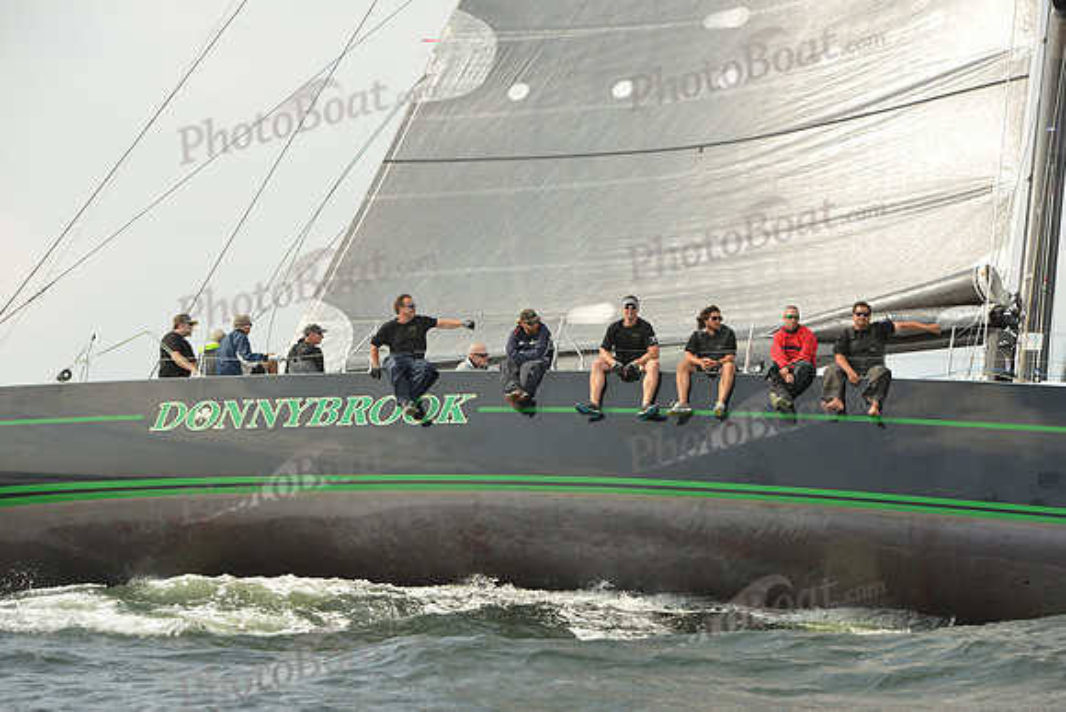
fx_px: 3436
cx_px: 533
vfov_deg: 11.8
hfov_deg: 17.6
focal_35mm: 116
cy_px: 356
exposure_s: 1/1250
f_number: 7.1
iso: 320
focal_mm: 116
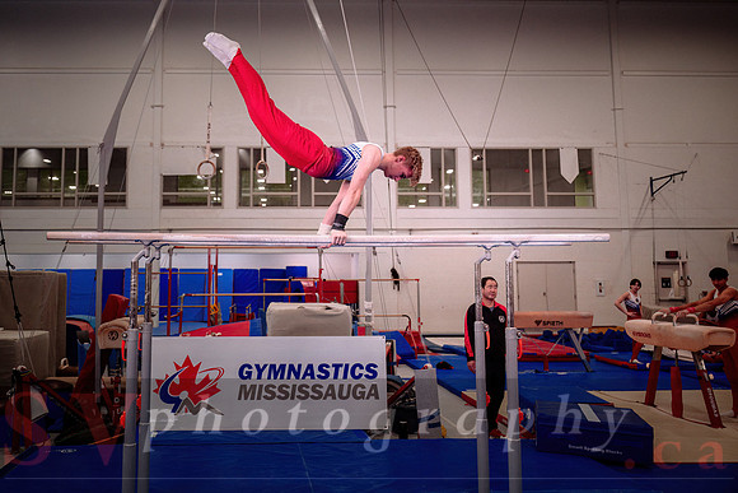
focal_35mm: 35
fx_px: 719
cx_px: 300
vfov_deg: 37.7
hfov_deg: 54.0
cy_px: 200
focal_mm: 29.5
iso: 1600
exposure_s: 1/800
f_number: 2.8
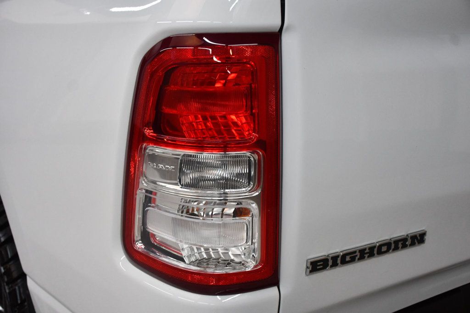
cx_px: 235
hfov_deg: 43.6
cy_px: 156
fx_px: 587
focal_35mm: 45
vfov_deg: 29.8
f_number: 4
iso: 1250
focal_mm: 30
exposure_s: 1/125
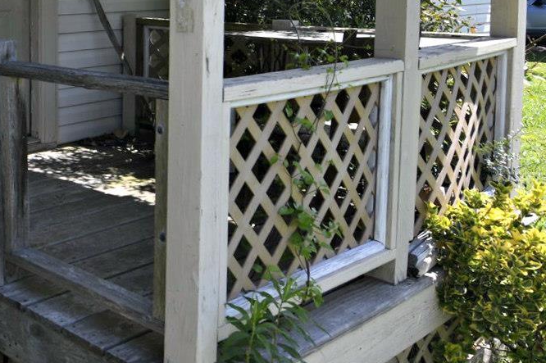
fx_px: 606
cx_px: -195
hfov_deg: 32.9
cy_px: 4
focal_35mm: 40
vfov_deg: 31.0
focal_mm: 14
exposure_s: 1/125
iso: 64
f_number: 5.6
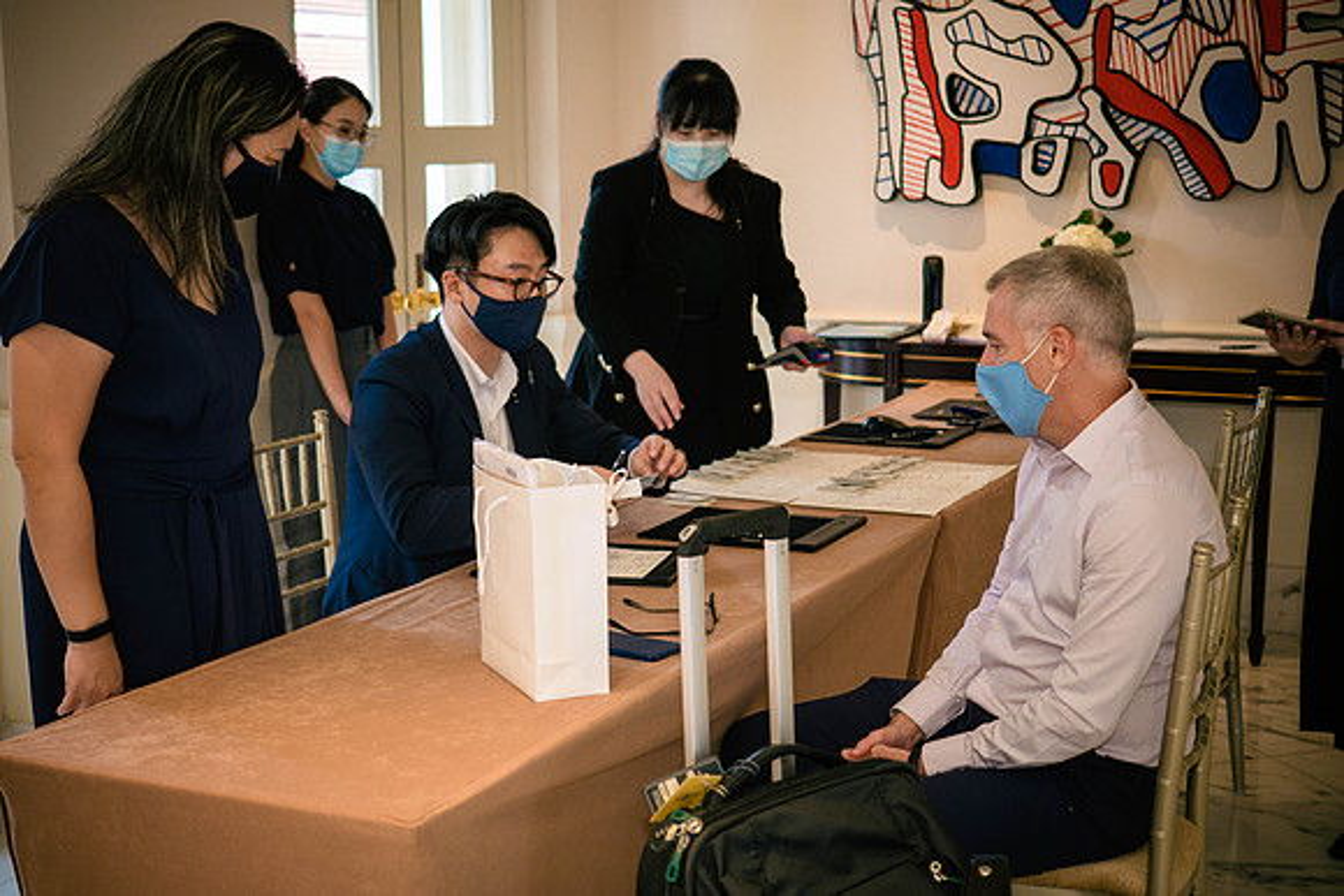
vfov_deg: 25.5
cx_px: 672
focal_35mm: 53
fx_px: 1981
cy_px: 448
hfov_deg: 37.5
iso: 800
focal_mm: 25
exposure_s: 1/125
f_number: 1.7
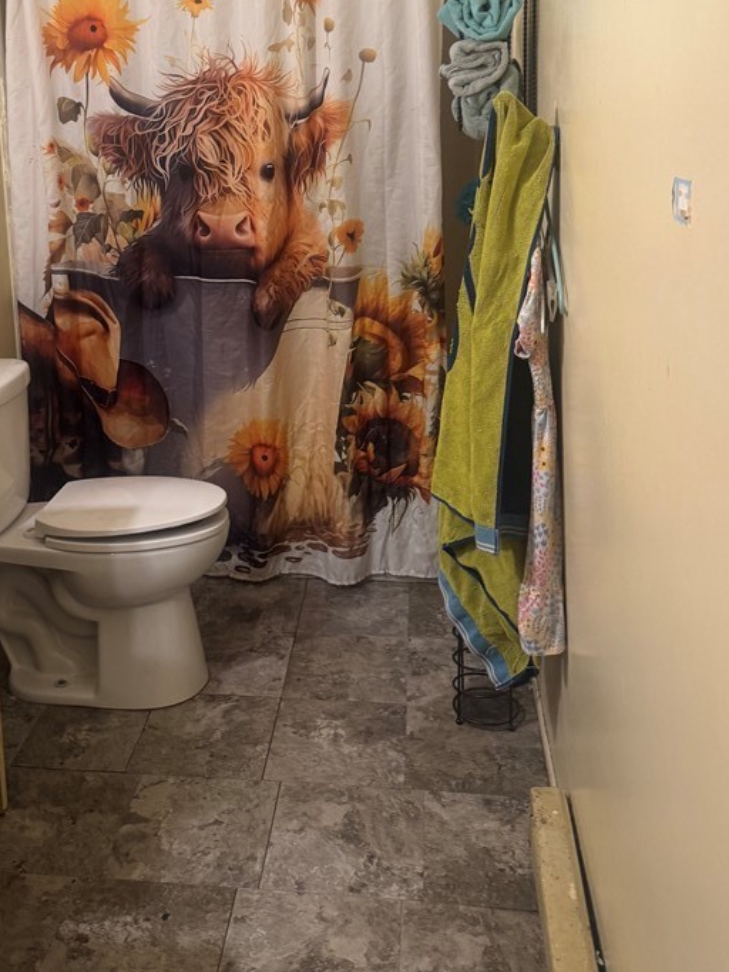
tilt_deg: -7.9
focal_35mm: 36
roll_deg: +2.8
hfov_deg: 39.5
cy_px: 260
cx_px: 292
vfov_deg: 49.6
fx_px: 1011
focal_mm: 6.76
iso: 250
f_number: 1.78
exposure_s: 1/60
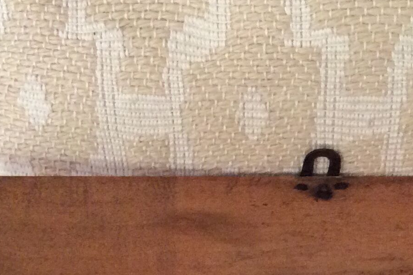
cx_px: 312
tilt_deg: -73.8
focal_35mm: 96
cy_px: 353
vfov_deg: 13.7
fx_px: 1101
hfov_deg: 21.1
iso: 200
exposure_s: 1/25
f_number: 2.4
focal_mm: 3.3
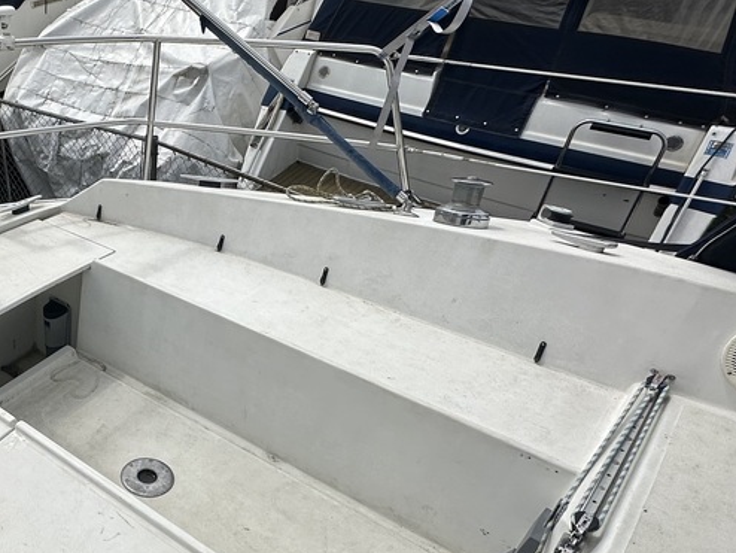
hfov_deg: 46.8
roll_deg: +2.3
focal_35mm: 34
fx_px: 723
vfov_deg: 41.7
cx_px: 34
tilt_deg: -37.2
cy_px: 325
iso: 50
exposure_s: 1/5814
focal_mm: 2.22
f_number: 2.2
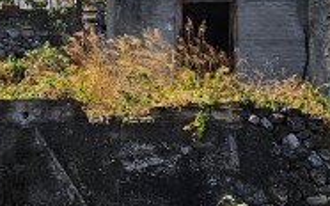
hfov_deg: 26.8
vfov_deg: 17.1
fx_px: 683
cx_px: 85
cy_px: 92
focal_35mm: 76
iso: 50
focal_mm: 2.2
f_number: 2.2
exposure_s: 1/2198
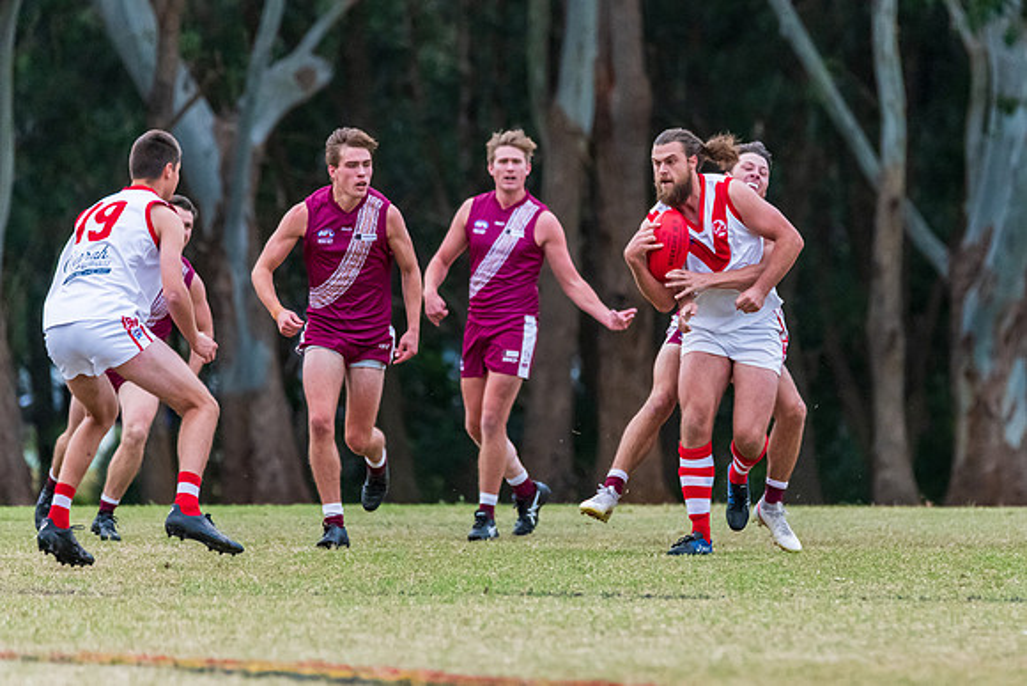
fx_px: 14974
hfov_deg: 3.9
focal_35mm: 525
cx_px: 670
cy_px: 361
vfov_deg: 2.6
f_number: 6
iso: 3200
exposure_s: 1/1250
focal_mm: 400
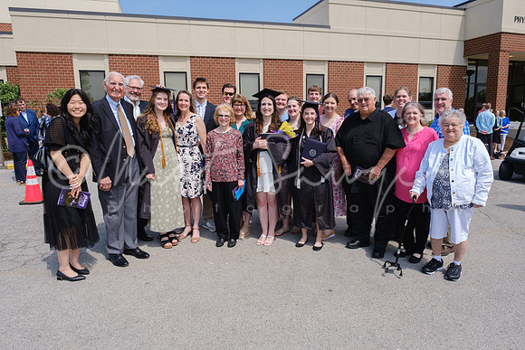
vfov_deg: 53.2
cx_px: 262
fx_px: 350
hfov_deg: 73.7
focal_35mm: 24
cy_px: 175
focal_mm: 16
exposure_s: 1/500
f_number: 6.4
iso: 200
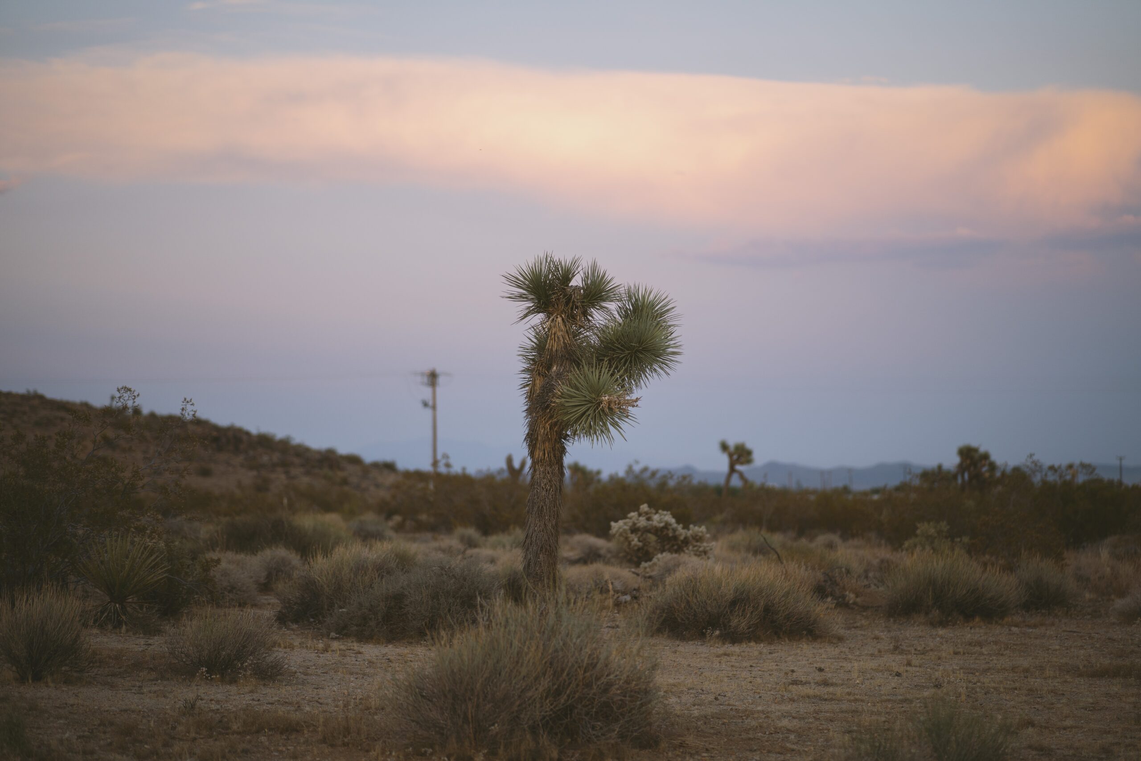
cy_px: 380
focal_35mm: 85
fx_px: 2694
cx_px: 570
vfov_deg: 16.1
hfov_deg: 23.9
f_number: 1.4
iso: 100
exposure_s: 1/640
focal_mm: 85
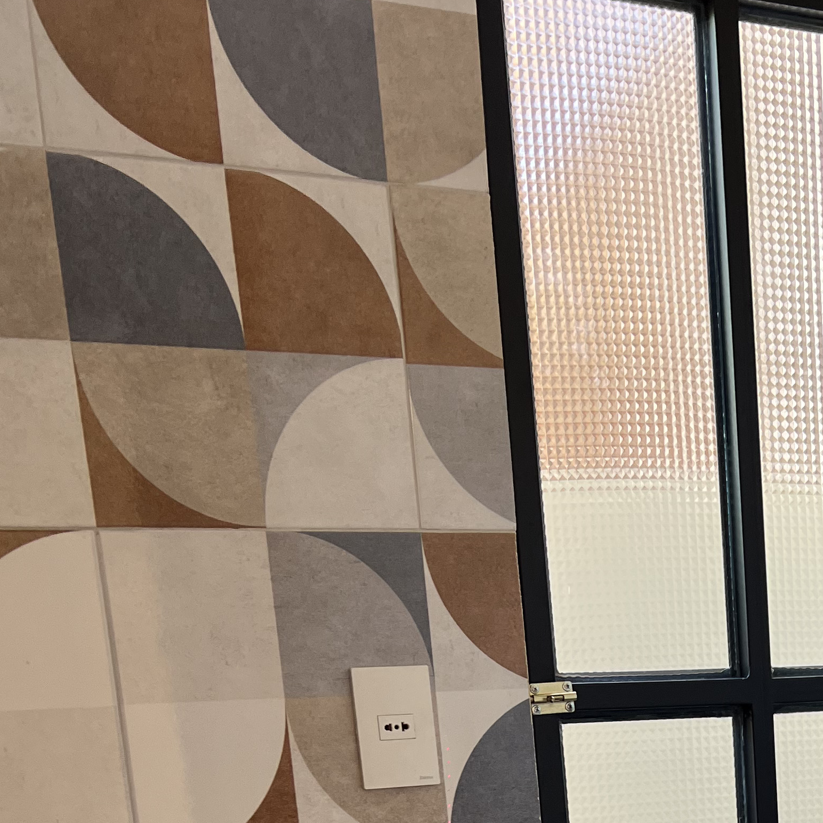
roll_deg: +2.0
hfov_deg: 27.4
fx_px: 1614
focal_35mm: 60
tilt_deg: -11.0
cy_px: 1042
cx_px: 761
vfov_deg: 25.1
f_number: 1.5
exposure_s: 1/100
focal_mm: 5.7
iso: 125
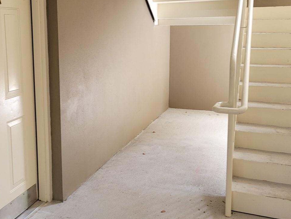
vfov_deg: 33.5
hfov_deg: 43.3
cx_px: 98
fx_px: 362
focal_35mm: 43
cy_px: 85
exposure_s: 1/120
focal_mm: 5.4
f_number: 1.8
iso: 200
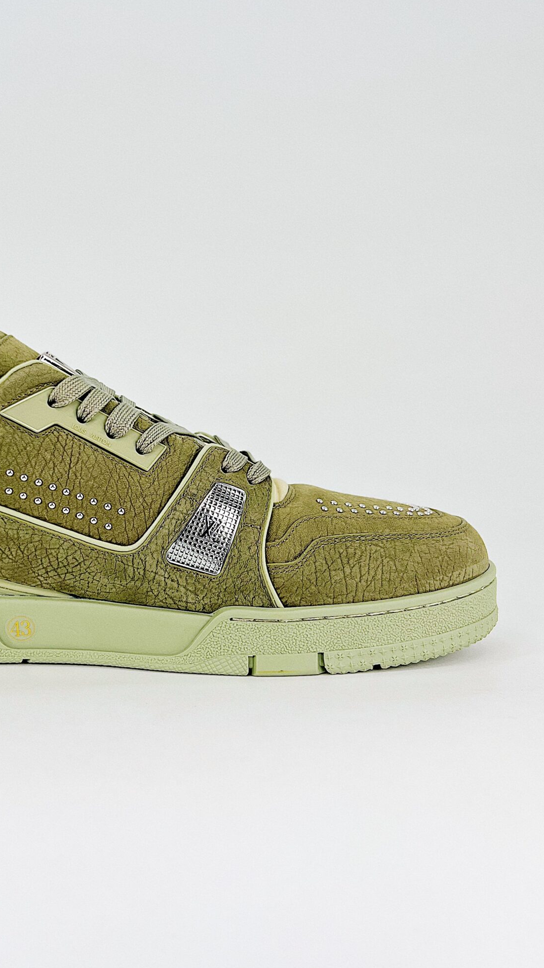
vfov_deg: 54.0
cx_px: 113
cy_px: 453
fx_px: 949
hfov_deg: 31.2
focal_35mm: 37
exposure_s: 1/1048
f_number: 1.5
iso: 50
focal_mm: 5.7
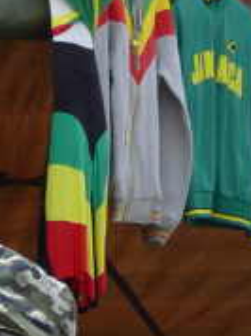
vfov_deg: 7.2
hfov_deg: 5.8
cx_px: -19
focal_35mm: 253
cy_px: 923
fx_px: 2452
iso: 100
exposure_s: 1/640
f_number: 4
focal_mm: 8.1
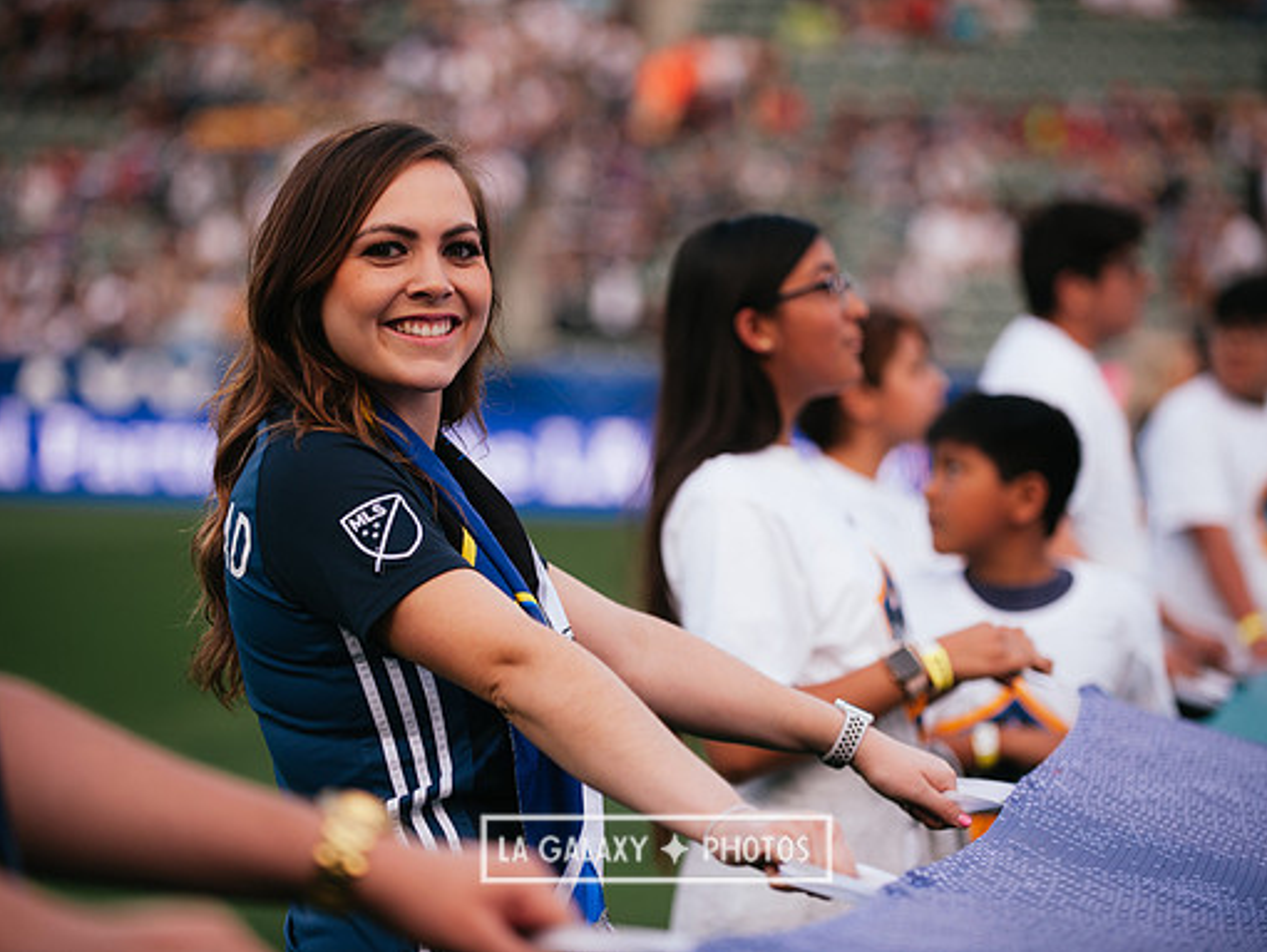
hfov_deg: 13.9
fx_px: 5200
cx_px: 656
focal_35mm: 142
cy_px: 475
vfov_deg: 10.5
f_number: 2.8
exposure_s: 1/800
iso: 250
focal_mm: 130
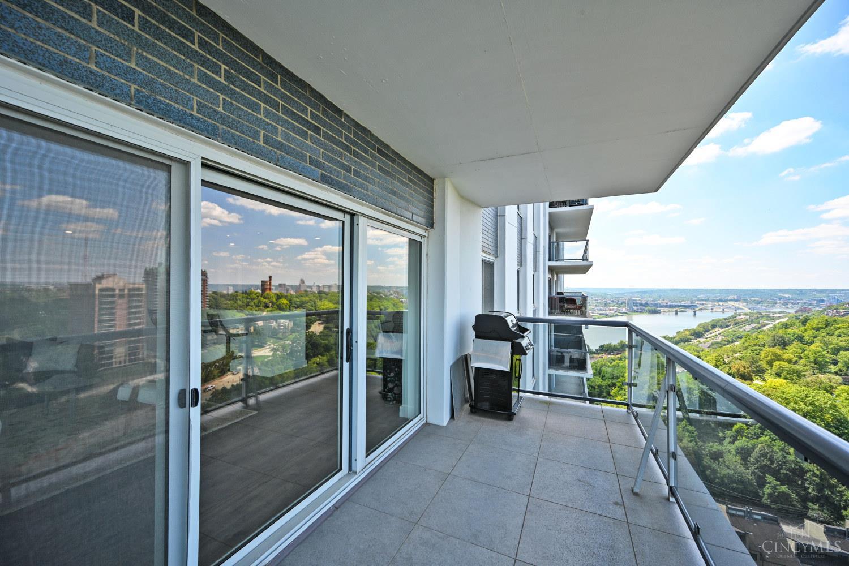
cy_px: 283
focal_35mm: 14
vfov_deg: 81.2
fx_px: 330
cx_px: 424
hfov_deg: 104.3
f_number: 6.3
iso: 100
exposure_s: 1/160
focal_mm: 14
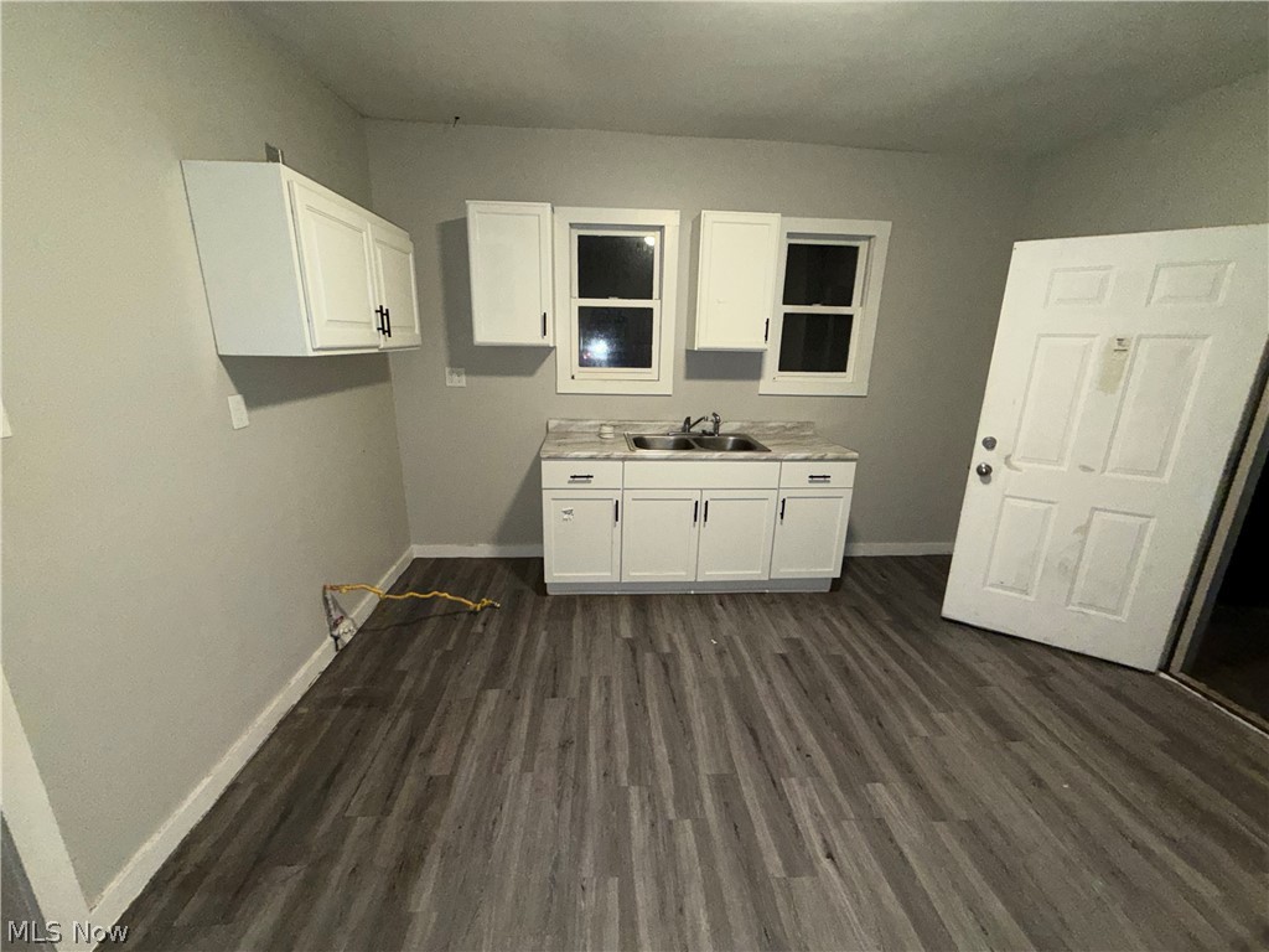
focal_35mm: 14
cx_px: 634
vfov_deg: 85.7
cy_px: 476
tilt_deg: -15.0
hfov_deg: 102.1
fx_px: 513
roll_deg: -1.2
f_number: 2.2
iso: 200
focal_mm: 2.22
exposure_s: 1/60
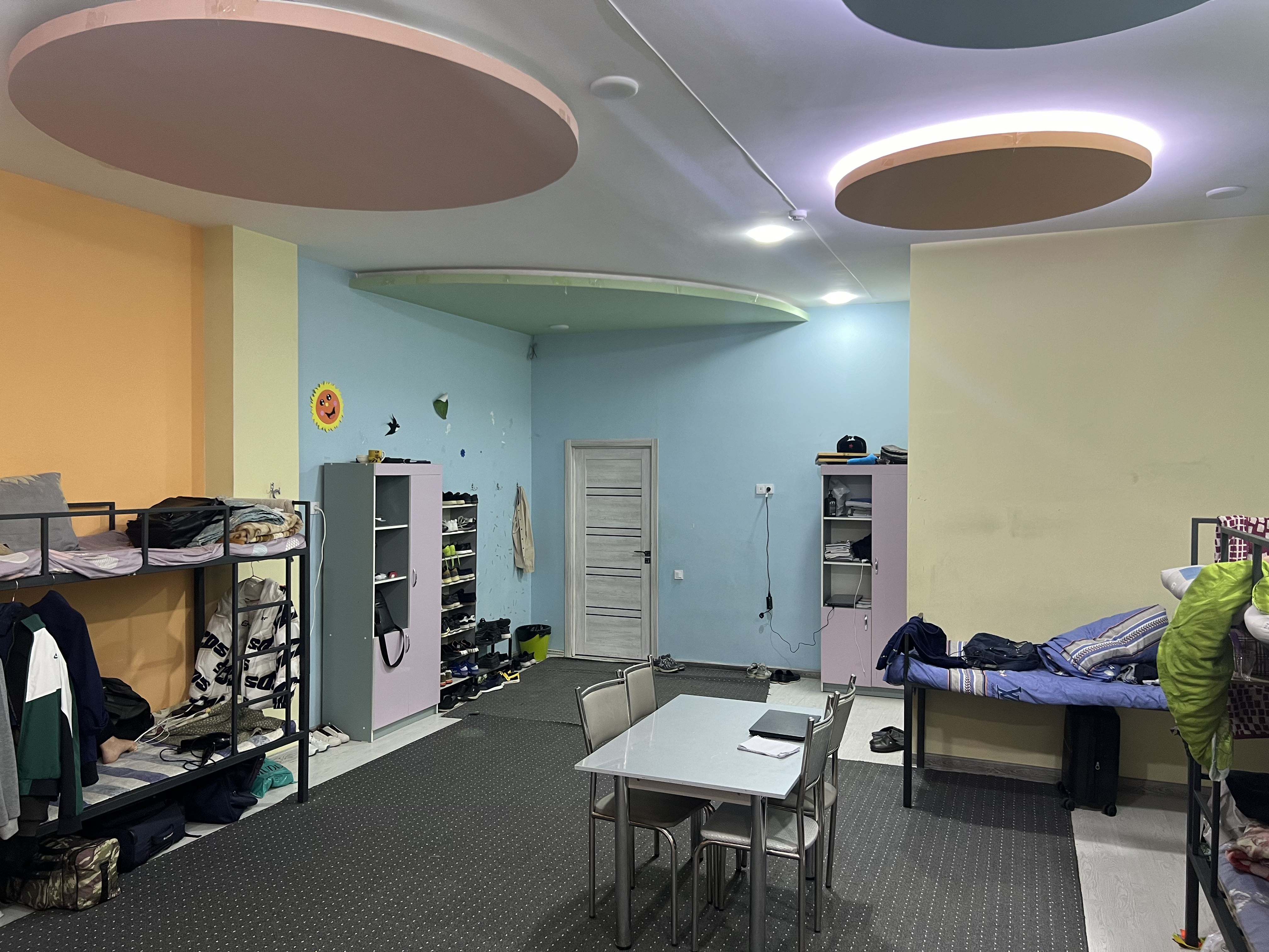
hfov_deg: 67.3
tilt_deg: -0.9
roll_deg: -0.6
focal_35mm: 26
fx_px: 953
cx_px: 634
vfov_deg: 53.1
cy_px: 476
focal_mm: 5.7
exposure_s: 1/50
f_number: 1.5
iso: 125
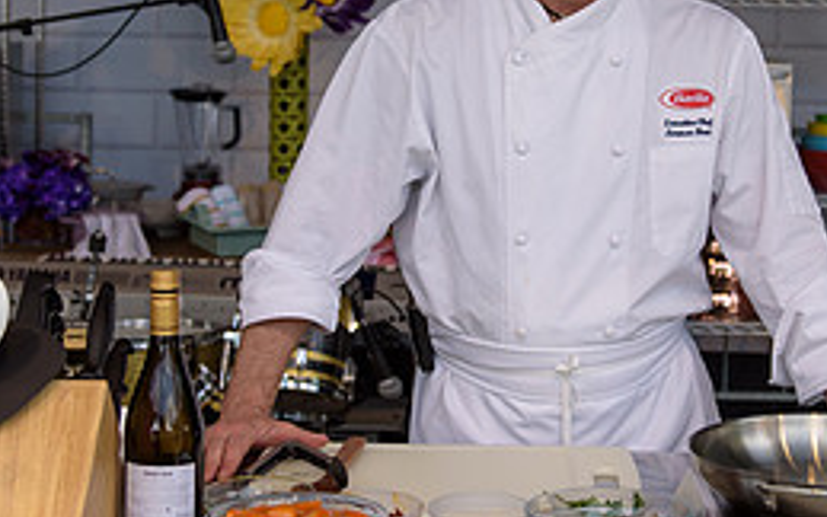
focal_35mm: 96
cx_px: 588
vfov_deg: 13.6
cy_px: 129
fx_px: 2164
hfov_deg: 21.5
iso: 250
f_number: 3.2
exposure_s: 1/2500
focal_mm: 42
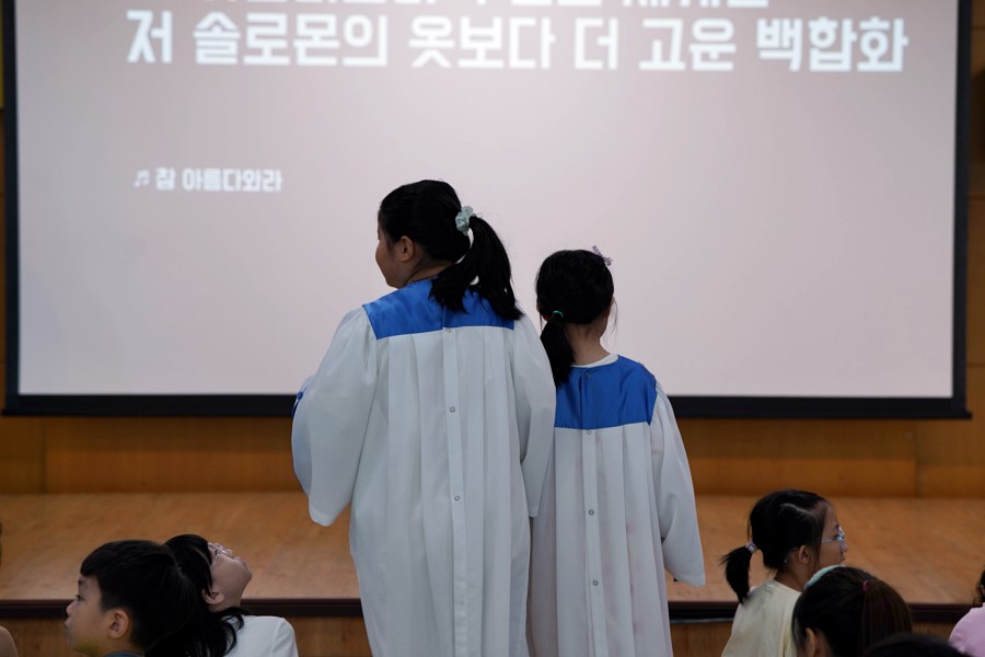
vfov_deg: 13.2
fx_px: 2845
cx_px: 492
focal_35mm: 104
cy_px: 328
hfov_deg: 19.6
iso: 500
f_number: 4
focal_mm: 104
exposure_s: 1/160
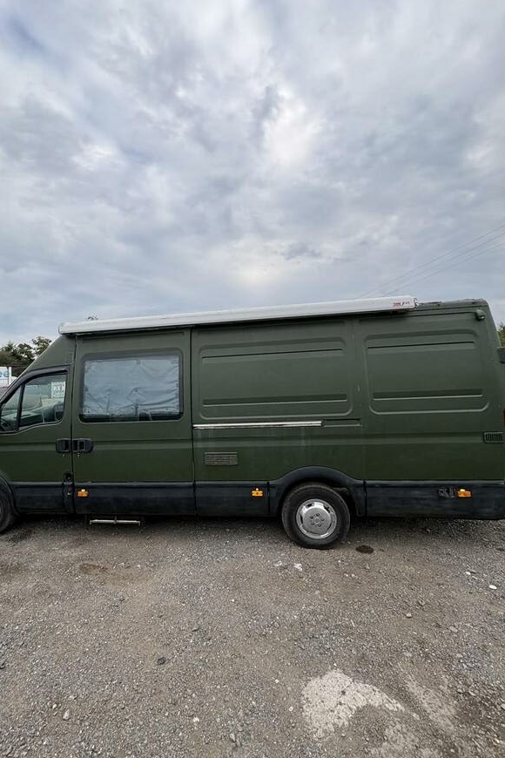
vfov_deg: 100.4
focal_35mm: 15
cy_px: 374
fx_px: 316
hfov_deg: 77.0
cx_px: 222
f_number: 2.2
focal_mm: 2.22
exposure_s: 1/573
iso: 40
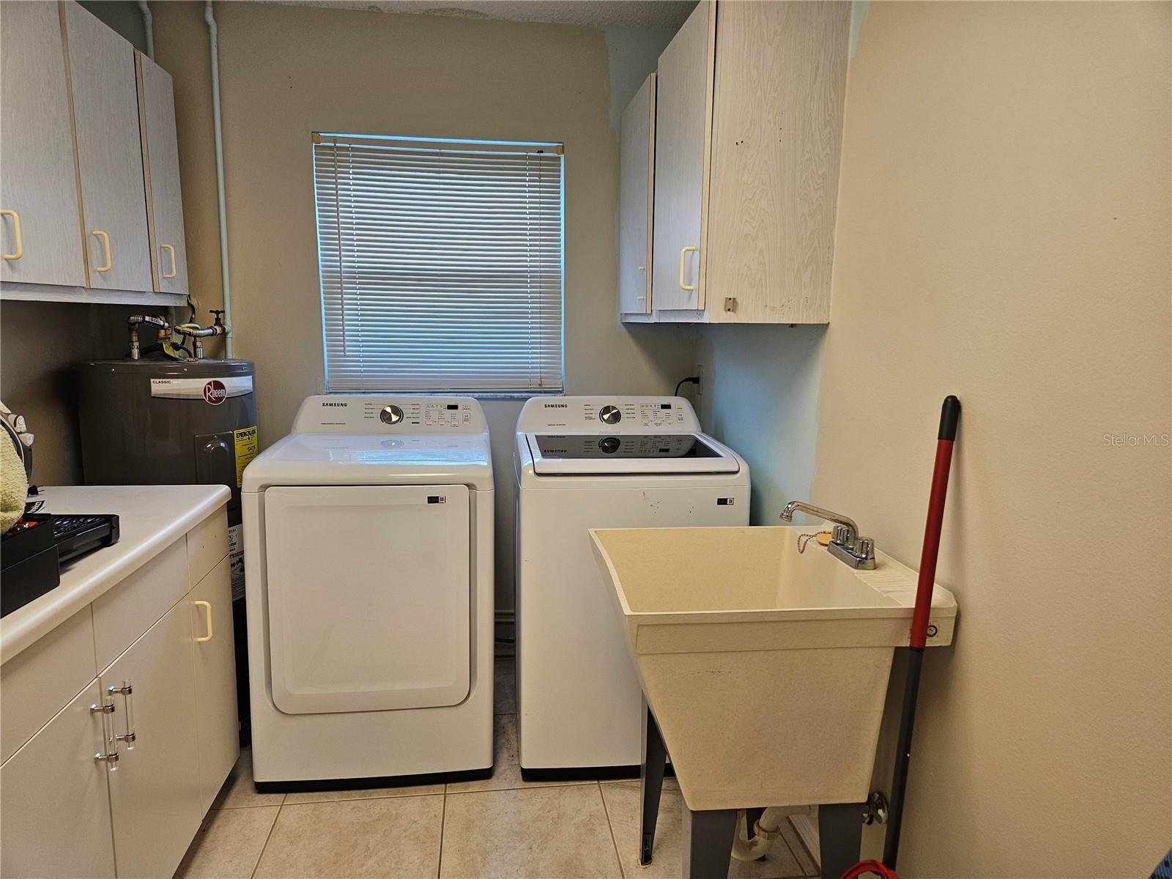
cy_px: 440
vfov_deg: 58.9
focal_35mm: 23
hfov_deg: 73.9
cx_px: 586
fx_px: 779
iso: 125
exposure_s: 1/120
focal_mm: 5.4
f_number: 1.8
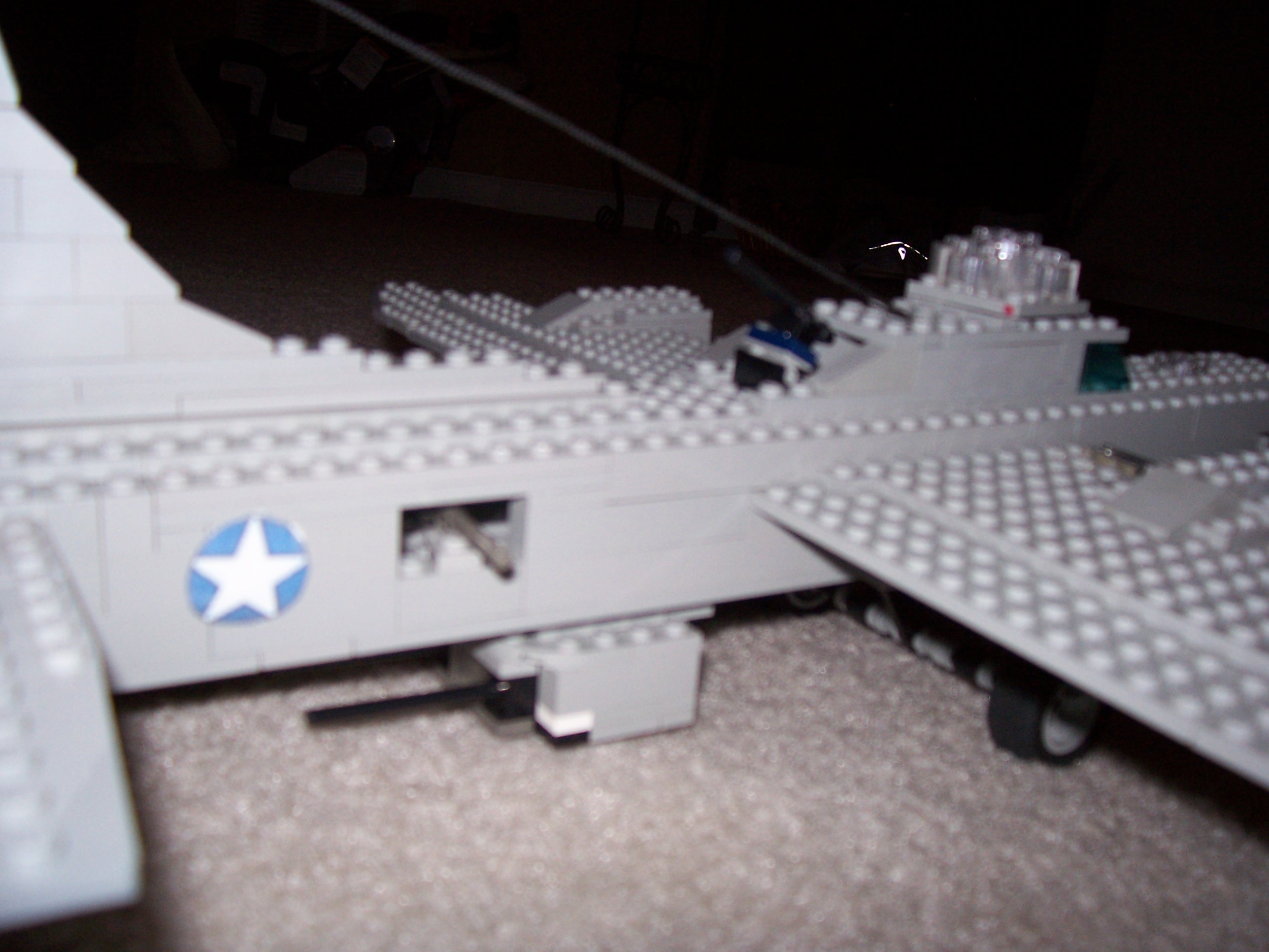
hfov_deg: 54.0
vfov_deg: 41.8
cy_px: 476
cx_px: 634
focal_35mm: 34
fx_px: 1246
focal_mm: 5.6
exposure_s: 1/60
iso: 125
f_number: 2.7
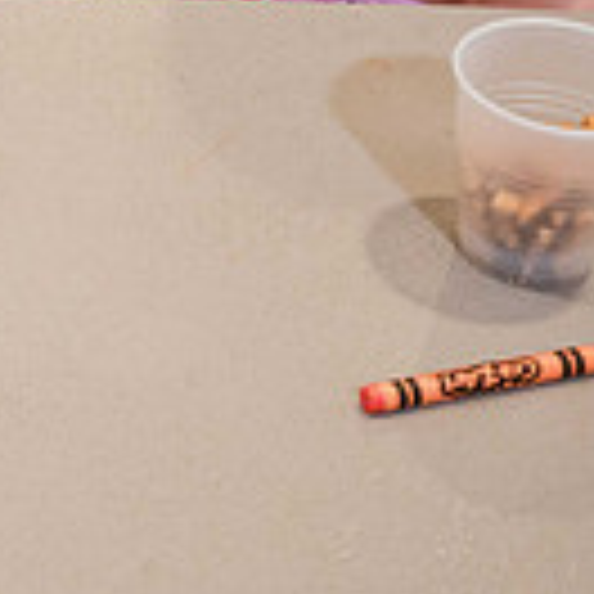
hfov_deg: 12.3
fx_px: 2330
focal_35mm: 120
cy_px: -108
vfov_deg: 14.1
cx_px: -710
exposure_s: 1/80
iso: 3200
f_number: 4
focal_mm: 30
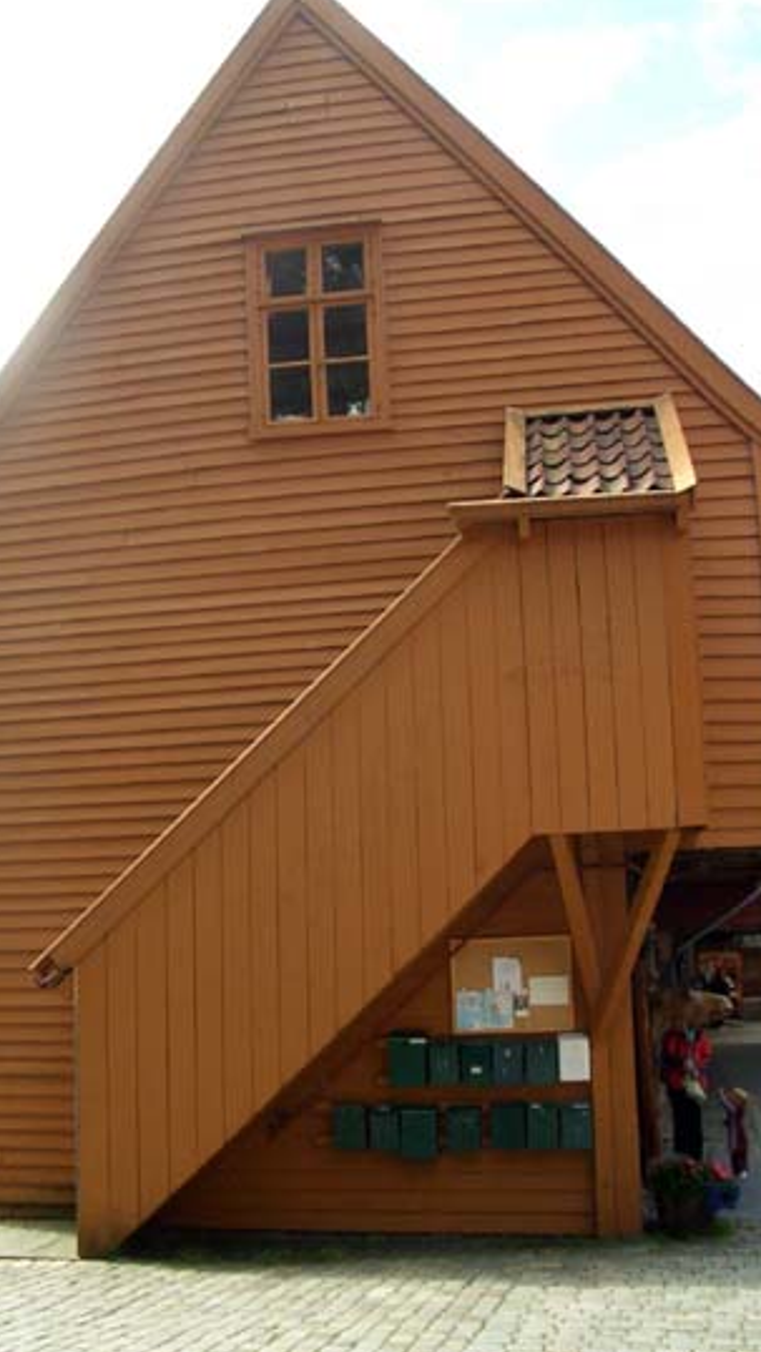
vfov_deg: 51.6
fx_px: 1398
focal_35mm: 39
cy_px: 673
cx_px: 338
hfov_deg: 30.4
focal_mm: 5.8
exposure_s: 1/250
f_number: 4.3
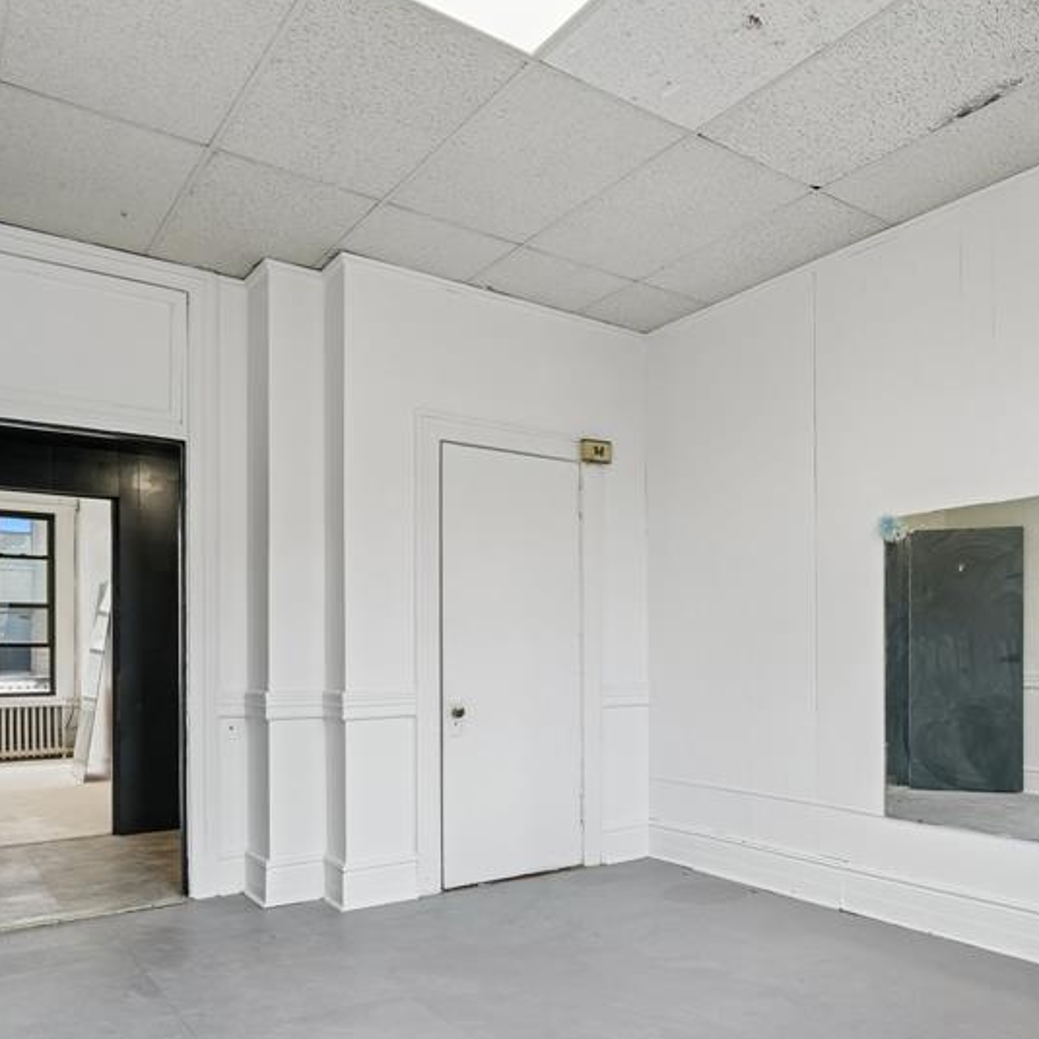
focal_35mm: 26
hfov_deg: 58.3
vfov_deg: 60.2
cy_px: 643
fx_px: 883
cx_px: 757
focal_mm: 16
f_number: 8
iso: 400
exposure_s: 1/15
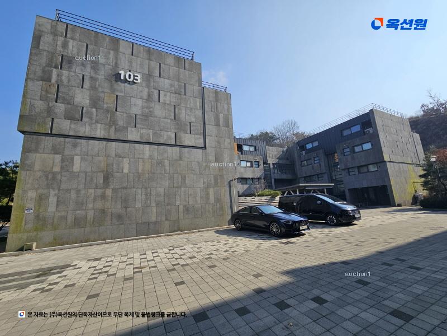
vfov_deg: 89.9
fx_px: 168
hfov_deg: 106.2
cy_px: 168
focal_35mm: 13
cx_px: 224
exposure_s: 1/2745
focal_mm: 2.2
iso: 50
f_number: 2.2
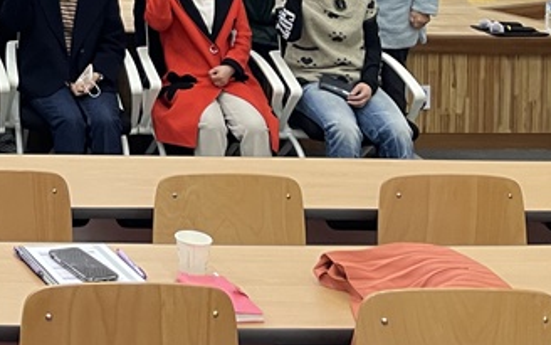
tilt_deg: +0.0
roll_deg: -1.0
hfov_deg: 21.4
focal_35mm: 84
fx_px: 1261
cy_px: -259
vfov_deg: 14.0
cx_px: -232
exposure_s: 1/60
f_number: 1.6
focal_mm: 4.2
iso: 80
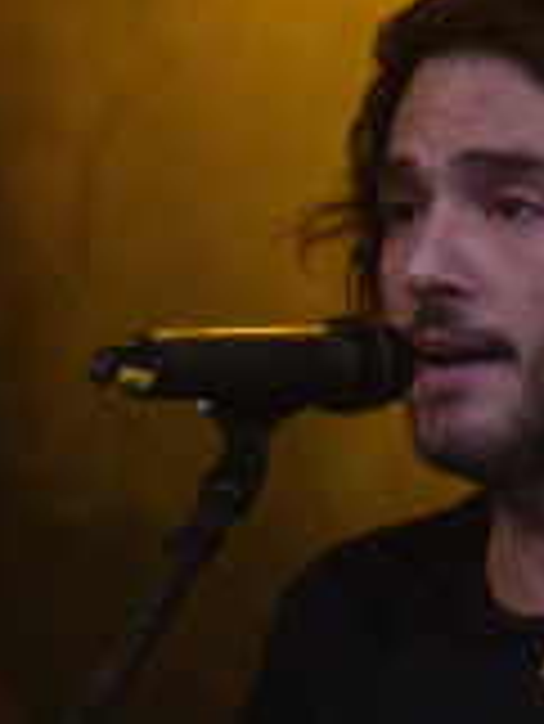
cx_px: 1236
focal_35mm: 721
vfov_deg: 2.7
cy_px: -211
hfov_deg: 2.1
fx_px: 15088
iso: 100
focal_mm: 20.9
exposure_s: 1/80
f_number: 2.8
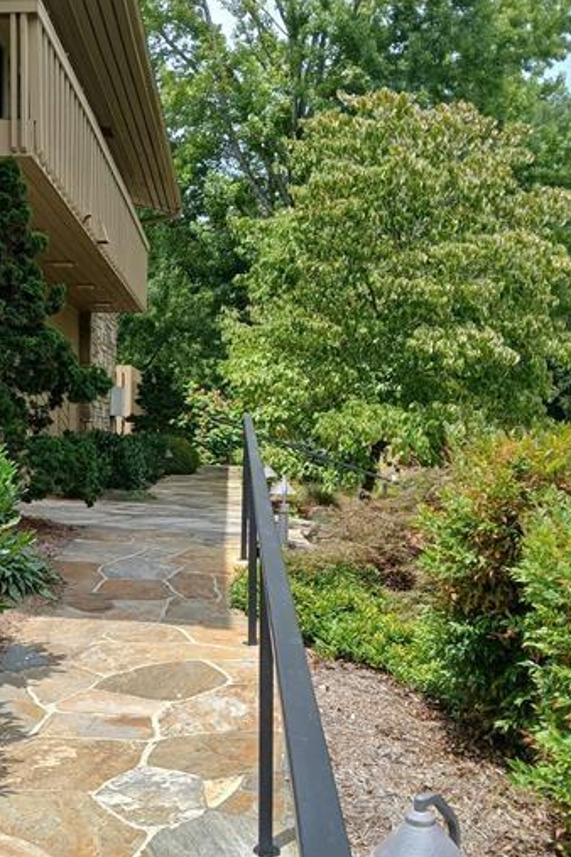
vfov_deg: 47.2
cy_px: 510
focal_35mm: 41
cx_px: 105
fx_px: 975
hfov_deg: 31.7
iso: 20
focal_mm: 3.98
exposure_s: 1/522
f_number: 1.8
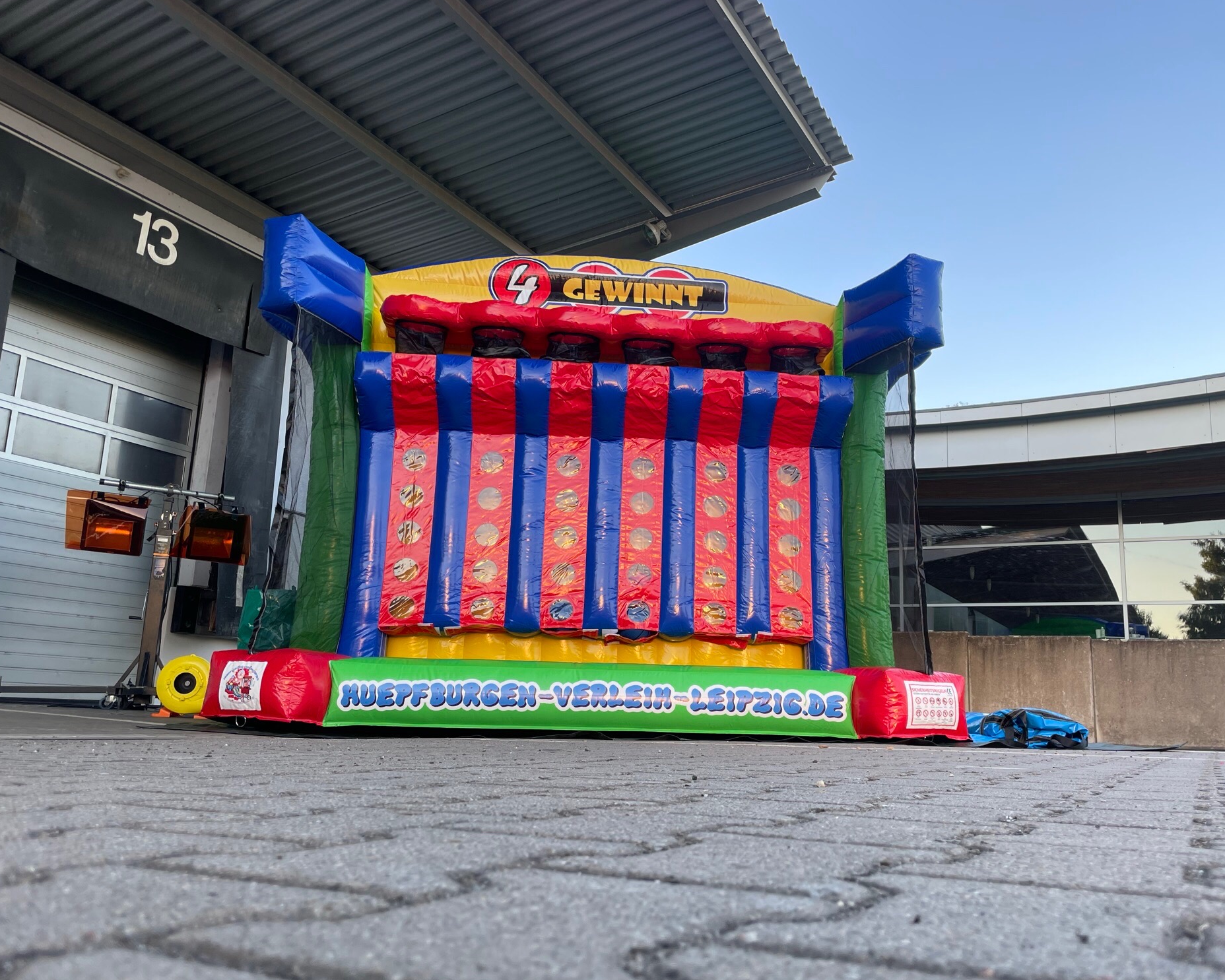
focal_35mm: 28
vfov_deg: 51.5
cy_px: 502
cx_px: 671
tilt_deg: +10.7
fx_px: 1015
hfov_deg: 62.1
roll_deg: -2.2
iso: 32
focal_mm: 4.2
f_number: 1.6
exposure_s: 1/126
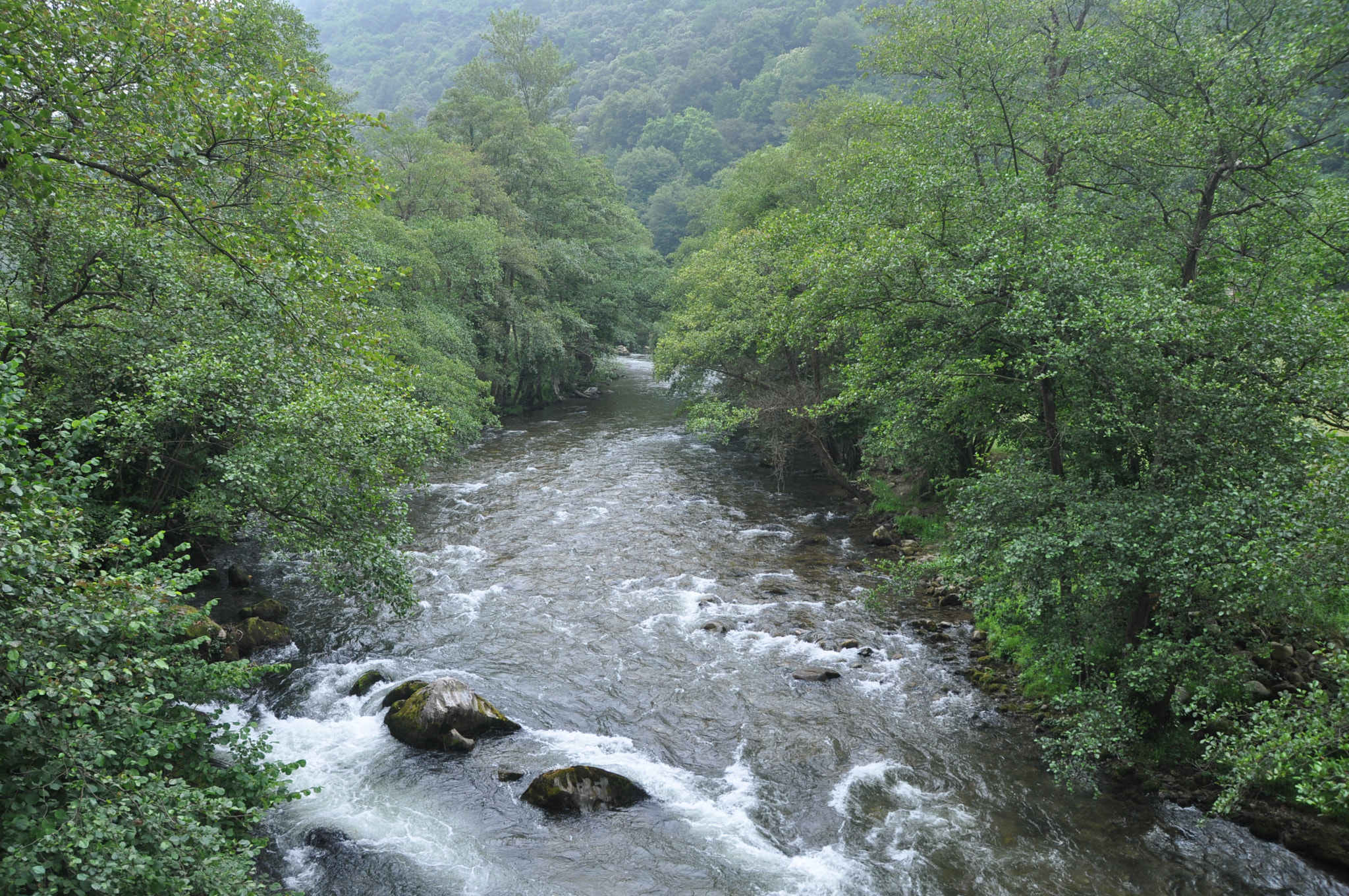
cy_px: 448
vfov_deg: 47.8
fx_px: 1010
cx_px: 674
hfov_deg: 67.4
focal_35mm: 27
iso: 280
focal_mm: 18
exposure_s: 1/125
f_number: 5.6
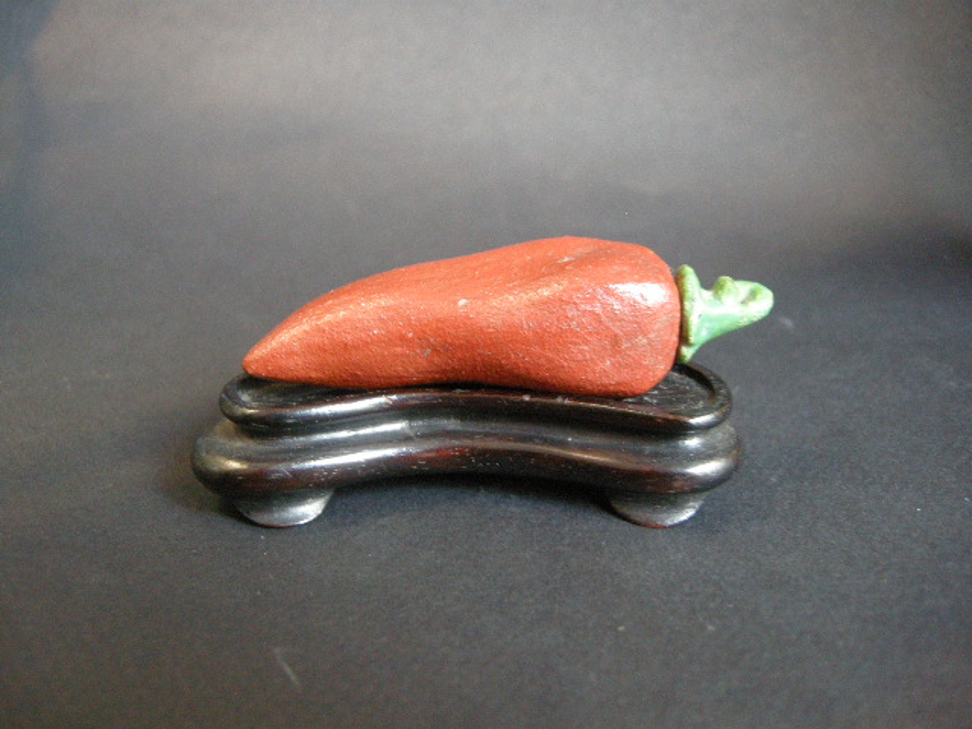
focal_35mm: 35
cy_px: 364
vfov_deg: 40.7
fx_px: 983
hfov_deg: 52.6
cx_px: 486
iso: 400
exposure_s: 1/10.6
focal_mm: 7.5
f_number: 2.7
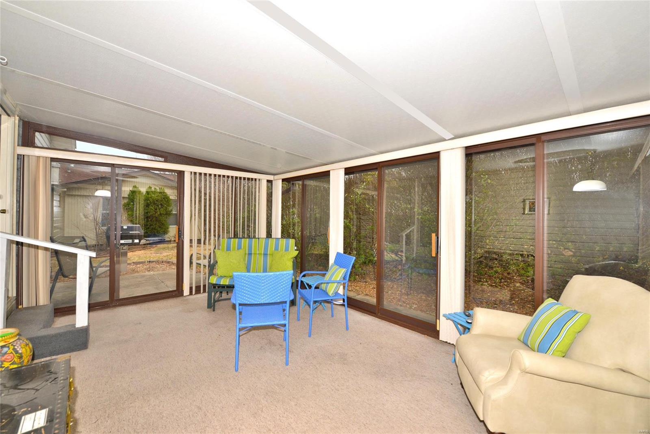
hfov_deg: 104.2
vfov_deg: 81.2
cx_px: 325
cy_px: 217
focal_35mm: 14
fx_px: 253
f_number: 8
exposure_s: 1/125
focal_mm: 14
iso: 250
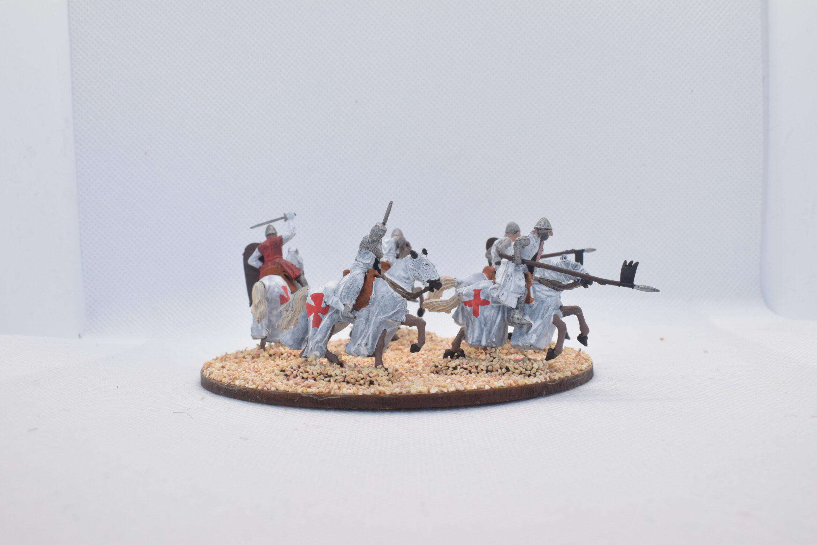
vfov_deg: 31.9
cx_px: 408
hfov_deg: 46.4
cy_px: 272
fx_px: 953
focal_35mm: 42
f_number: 16
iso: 800
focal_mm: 28
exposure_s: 1/60
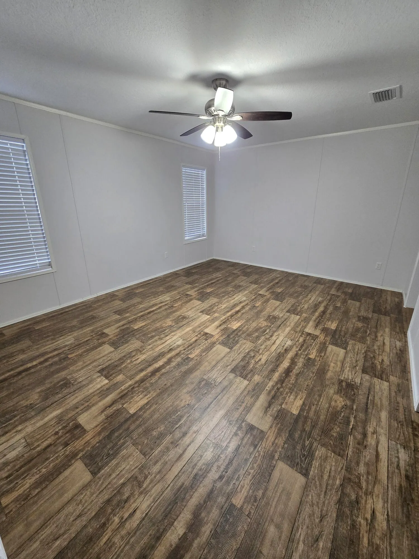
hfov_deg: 89.9
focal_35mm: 13
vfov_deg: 106.2
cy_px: 280
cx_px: 210
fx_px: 210
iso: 320
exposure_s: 1/60.2
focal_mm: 2.2
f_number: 2.2
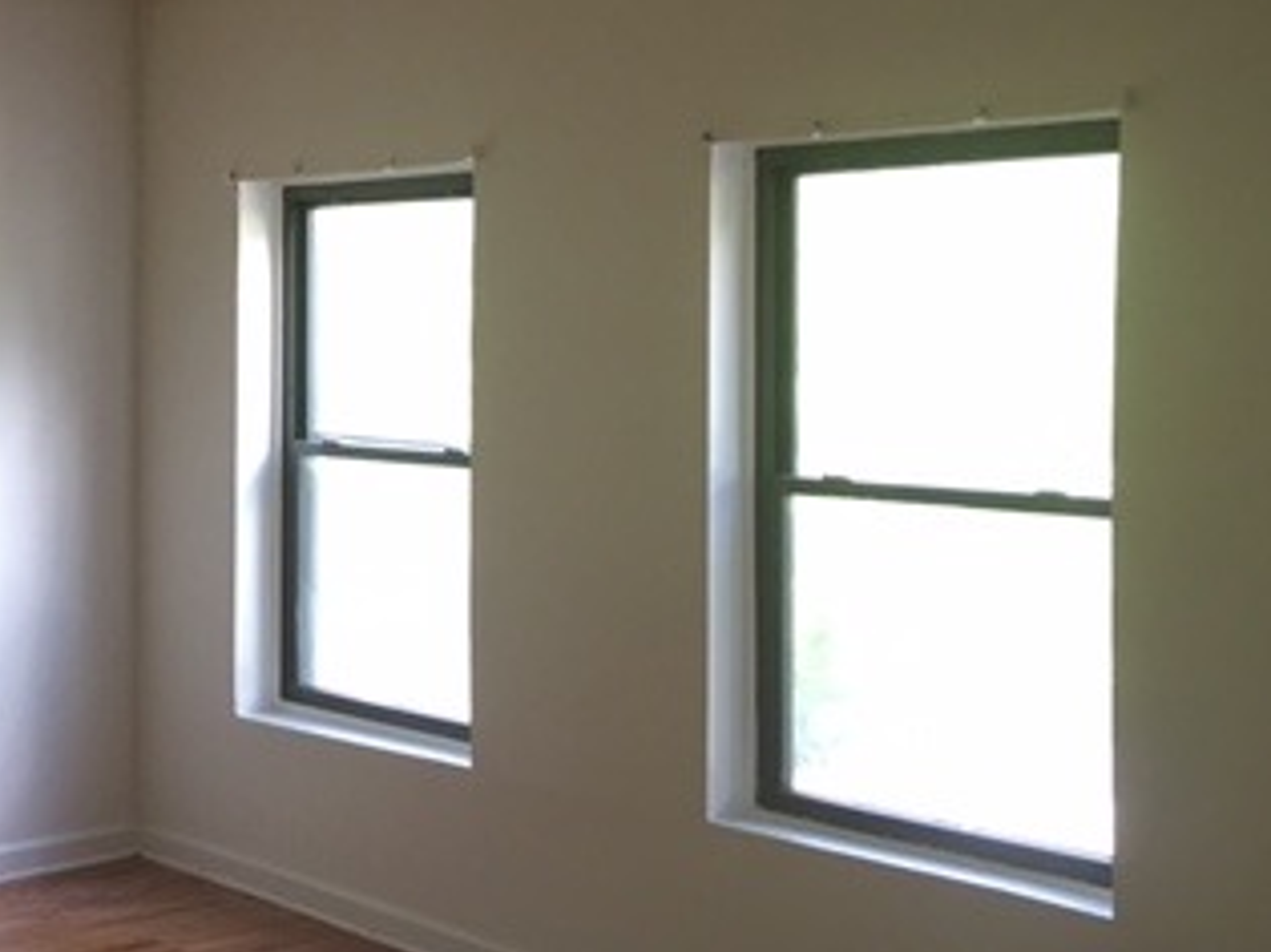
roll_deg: -0.6
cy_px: 436
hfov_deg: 31.0
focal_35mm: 59
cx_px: 97
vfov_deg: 24.8
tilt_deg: -2.7
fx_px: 2165
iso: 25
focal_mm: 4.15
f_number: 2.2
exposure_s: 1/15
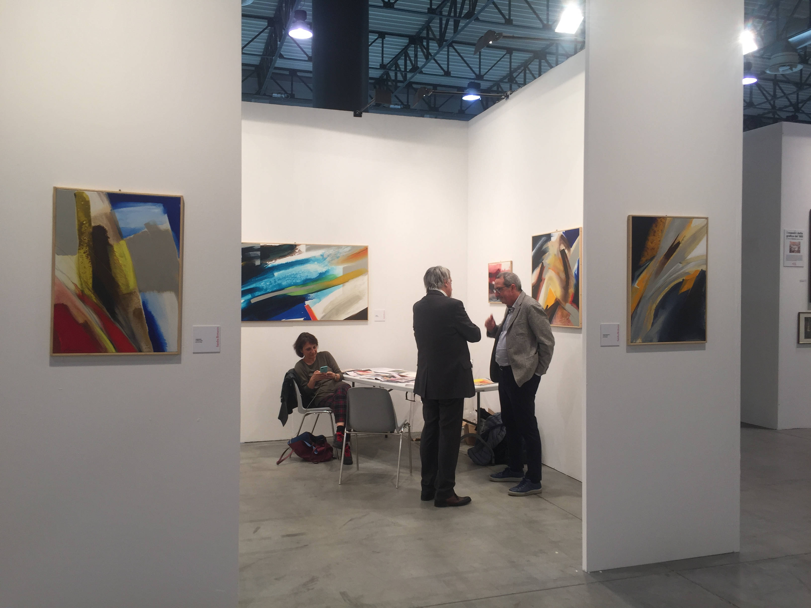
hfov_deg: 61.7
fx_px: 679
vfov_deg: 48.2
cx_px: 406
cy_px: 304
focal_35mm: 29
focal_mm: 4.15
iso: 32
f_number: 2.2
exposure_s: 1/50
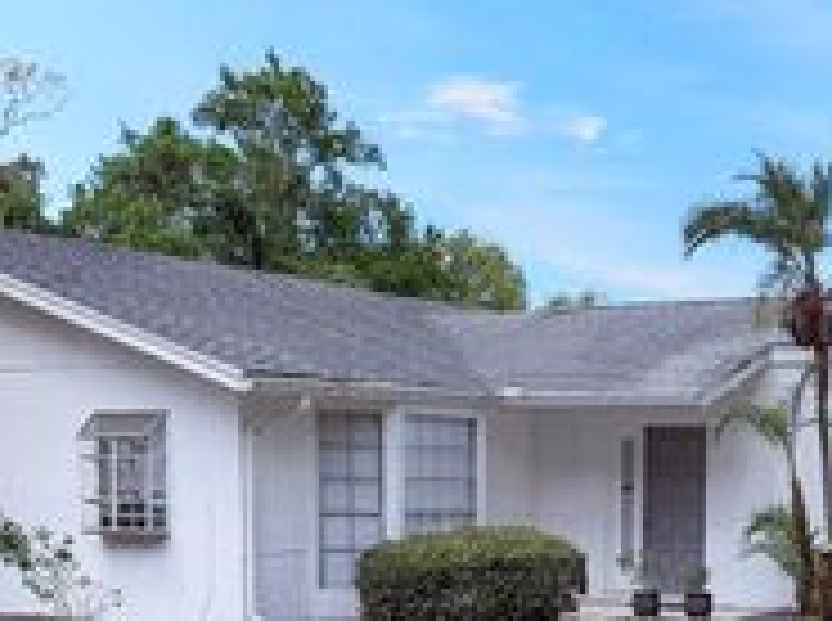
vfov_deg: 22.1
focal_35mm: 65
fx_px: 1559
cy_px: 529
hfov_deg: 29.3
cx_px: 652
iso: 80
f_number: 1.78
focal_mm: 6.76
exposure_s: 1/3584
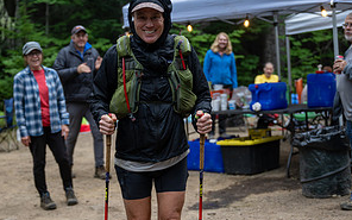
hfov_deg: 27.1
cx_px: 176
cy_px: 178
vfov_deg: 17.0
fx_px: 729
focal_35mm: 76
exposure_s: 1/160
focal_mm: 49
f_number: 2.8
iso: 1250
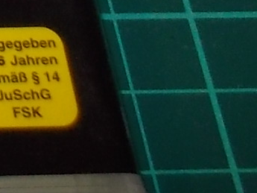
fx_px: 1419
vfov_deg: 7.3
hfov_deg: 9.3
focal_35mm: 191
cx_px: -363
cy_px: -274
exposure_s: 1/30
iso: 200
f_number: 3.3
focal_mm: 4.1
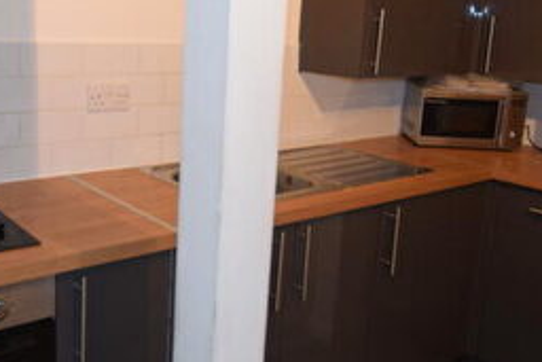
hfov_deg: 47.0
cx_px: 203
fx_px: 618
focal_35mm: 41
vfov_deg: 32.5
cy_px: 134
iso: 800
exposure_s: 1/60
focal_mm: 10
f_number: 4
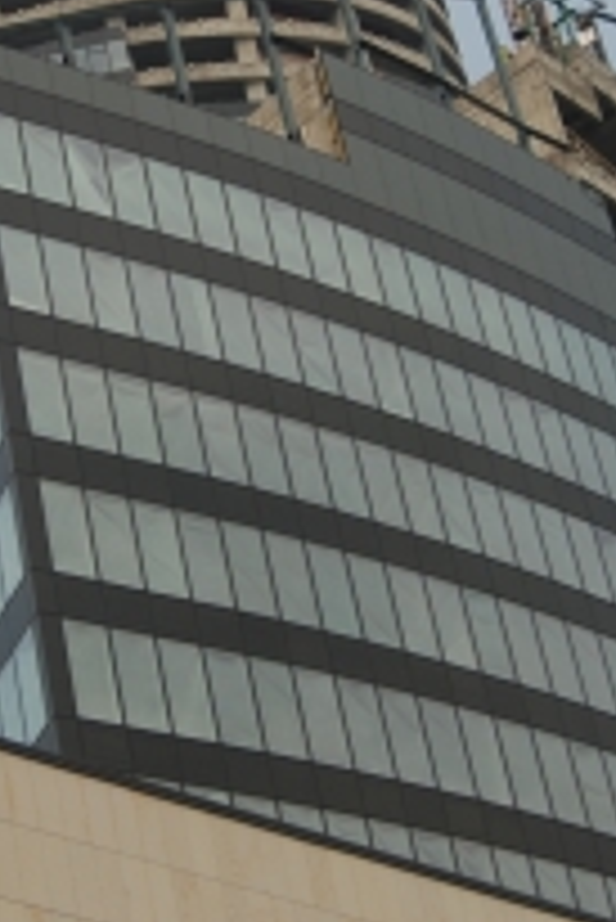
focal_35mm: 123
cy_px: 279
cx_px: 54
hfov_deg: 11.1
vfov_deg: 16.6
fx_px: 3151
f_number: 4.2
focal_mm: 28
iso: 100
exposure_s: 1/400
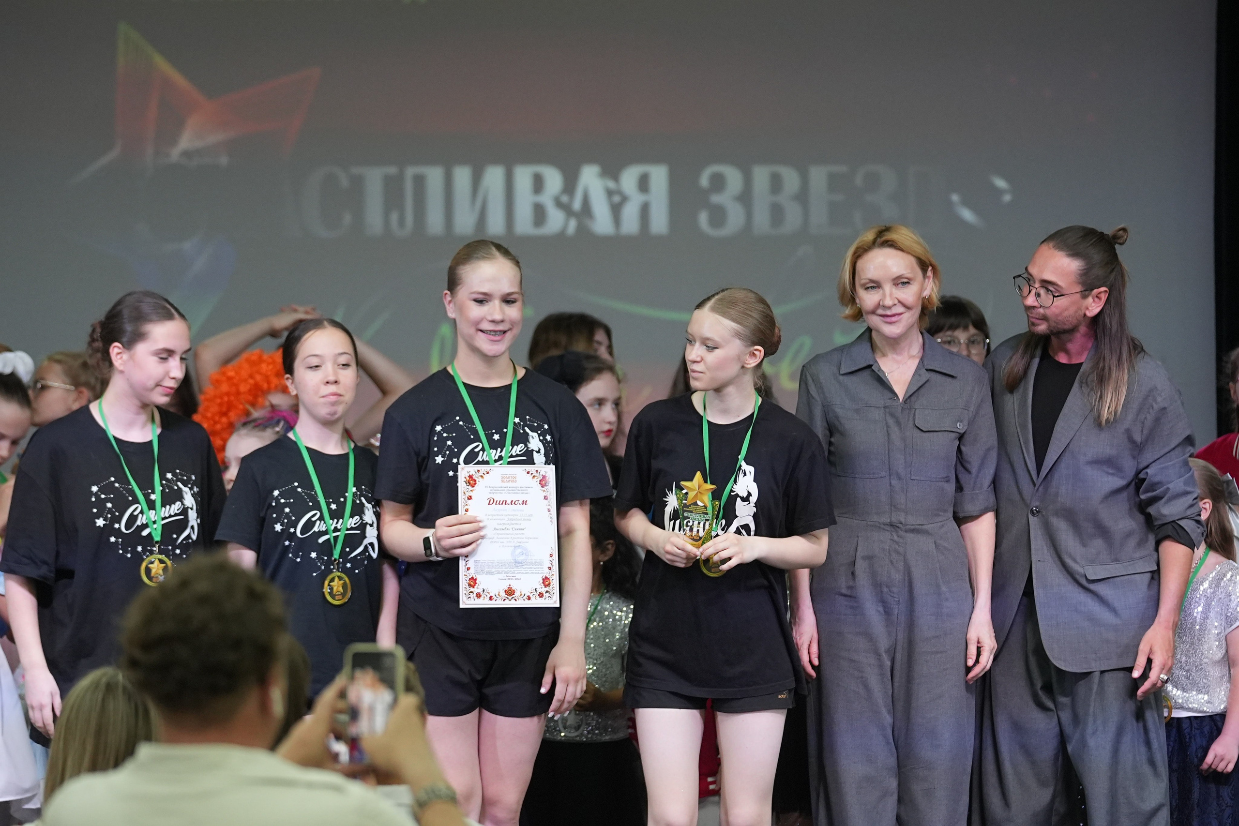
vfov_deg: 6.7
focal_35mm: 204
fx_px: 7021
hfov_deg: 10.1
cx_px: 620
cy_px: 413
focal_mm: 136
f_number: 2.8
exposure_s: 1/400
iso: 1600
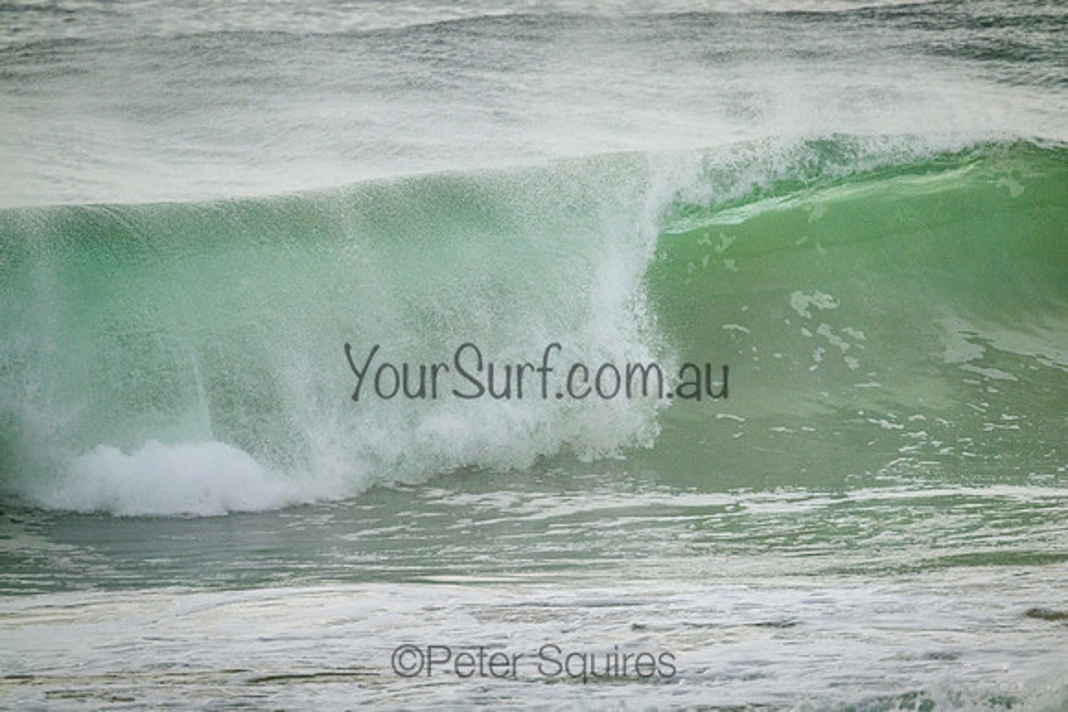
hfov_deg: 2.6
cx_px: 534
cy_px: 356
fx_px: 23738
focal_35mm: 800
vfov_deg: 1.7
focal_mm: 800
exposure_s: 1/2500
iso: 1800
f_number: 11
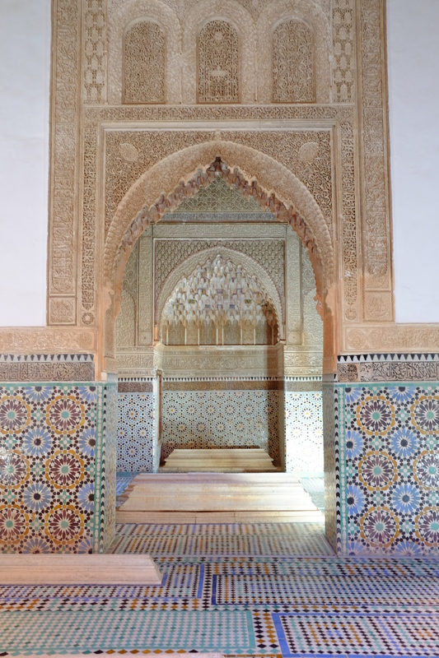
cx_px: 220
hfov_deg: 37.8
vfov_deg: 54.4
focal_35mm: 35
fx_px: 640
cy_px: 329
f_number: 5.6
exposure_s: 1/4
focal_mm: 23
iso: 400
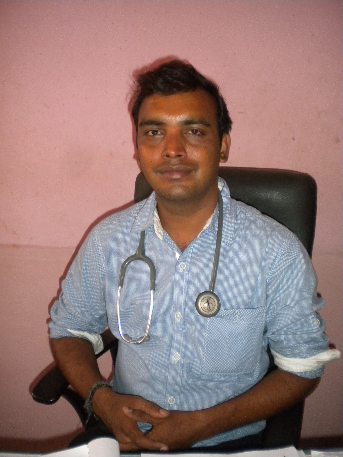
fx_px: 462
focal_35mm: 35
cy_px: 228
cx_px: 172
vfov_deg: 52.6
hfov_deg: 40.7
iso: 400
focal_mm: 6.3
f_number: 3.1
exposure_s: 1/30
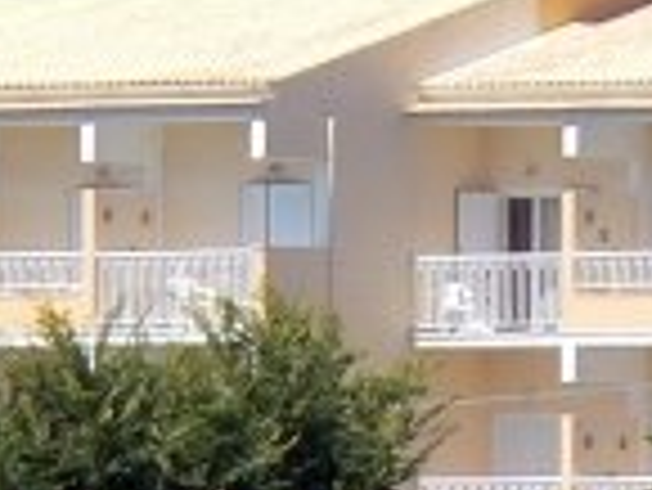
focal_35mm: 1658
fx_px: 31255
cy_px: 683
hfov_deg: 1.2
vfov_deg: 0.9
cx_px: 454
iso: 80
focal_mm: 50.2
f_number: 4
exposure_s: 1/500
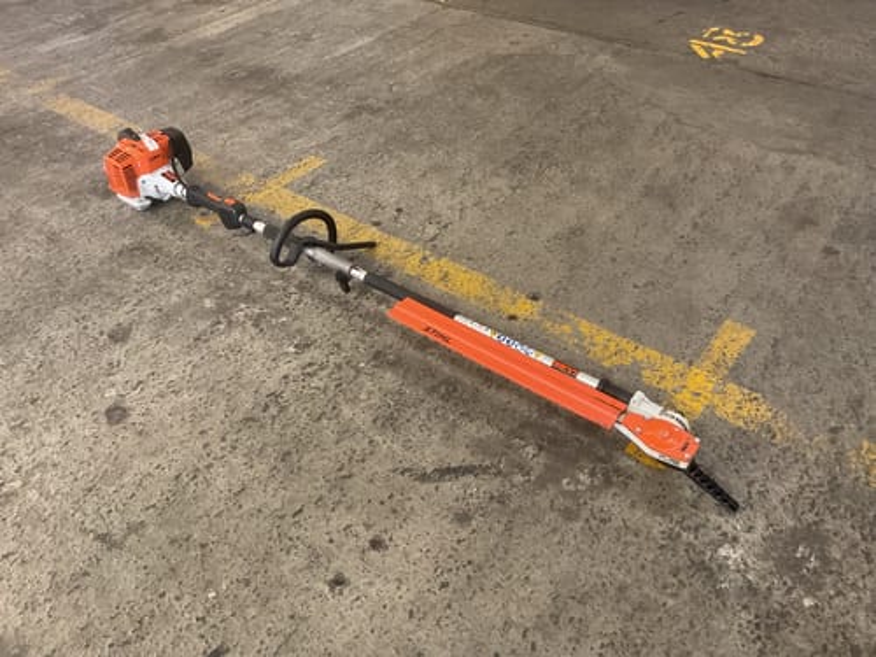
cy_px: 328
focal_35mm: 29
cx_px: 438
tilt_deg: -41.6
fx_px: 734
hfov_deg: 61.7
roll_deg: +2.3
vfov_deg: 48.2
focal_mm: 3
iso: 250
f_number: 1.8
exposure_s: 1/33
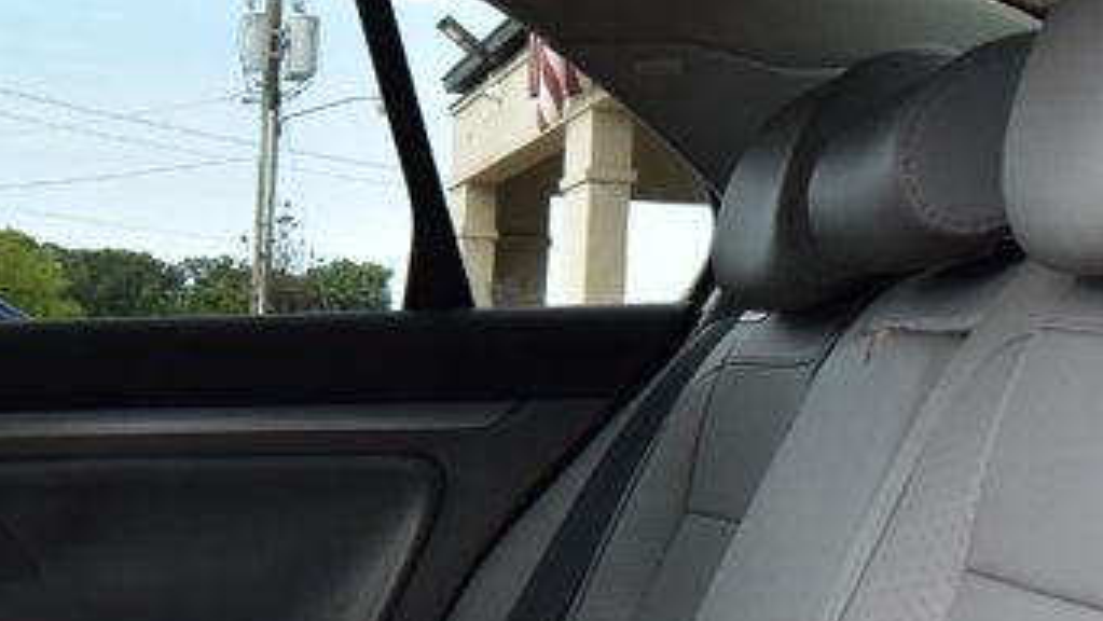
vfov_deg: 14.2
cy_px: 116
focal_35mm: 85
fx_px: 2487
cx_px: -213
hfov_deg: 23.0
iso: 400
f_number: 8
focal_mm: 18
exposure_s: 1/80
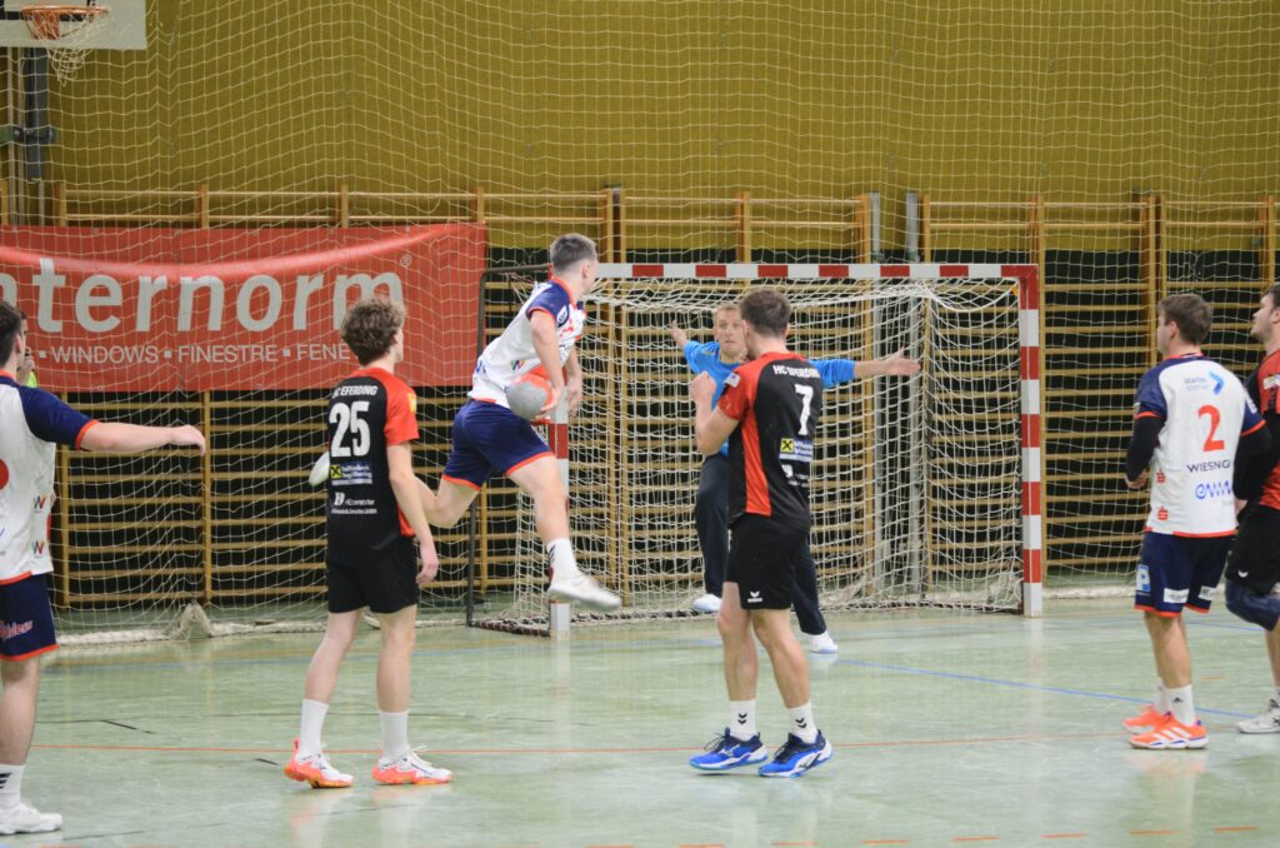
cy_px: 424
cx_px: 640
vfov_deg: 14.6
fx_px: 3299
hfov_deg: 22.0
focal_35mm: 93
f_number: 4.2
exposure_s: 1/200
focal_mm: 62
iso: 1600
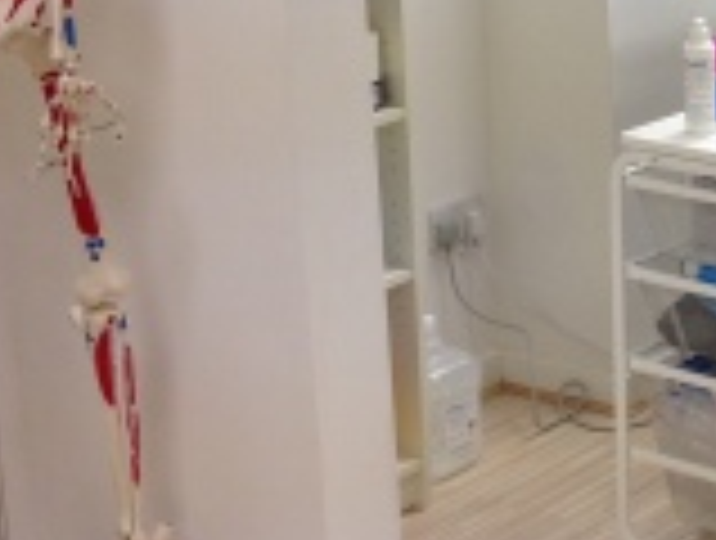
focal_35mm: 106
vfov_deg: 13.9
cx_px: 815
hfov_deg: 17.8
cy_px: 50
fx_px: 2197
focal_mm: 4.12
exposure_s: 1/30
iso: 50
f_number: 2.4
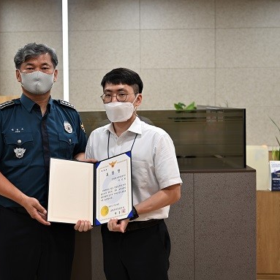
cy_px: 140
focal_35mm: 45
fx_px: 412
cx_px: 72
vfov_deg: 37.6
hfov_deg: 36.7
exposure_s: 1/125
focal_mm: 35
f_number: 2.8
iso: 400
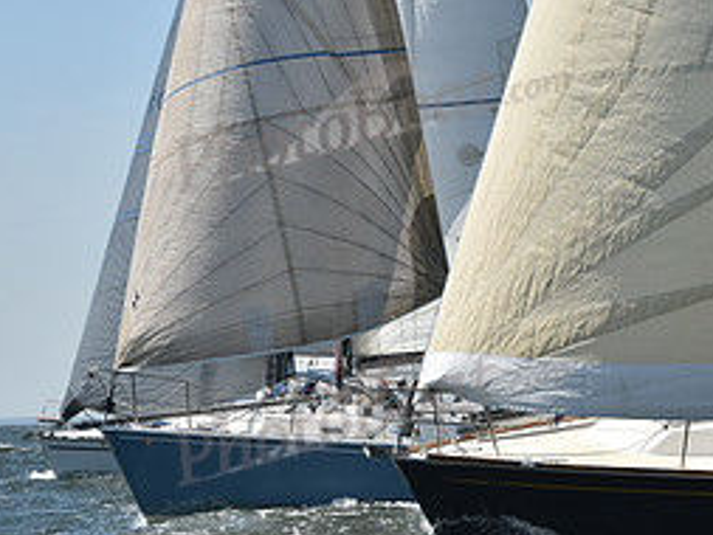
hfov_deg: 9.7
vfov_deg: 7.3
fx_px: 4183
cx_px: 719
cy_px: 227
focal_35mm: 203
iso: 250
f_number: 7.1
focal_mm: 92
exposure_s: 1/1250
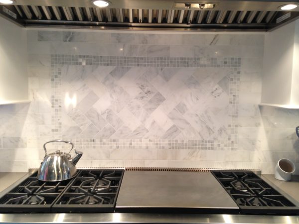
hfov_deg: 55.4
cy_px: 112
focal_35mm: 33
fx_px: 285
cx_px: 150
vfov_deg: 42.9
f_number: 2.4
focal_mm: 4.13
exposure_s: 1/20
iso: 80
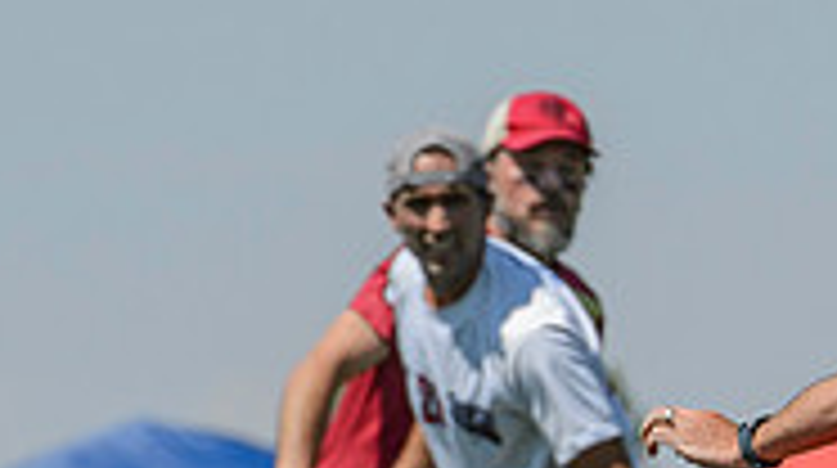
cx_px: 914
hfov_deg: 2.6
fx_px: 18550
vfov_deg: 1.4
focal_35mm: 837
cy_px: 493
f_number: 7.1
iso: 200
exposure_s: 1/1000
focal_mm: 175
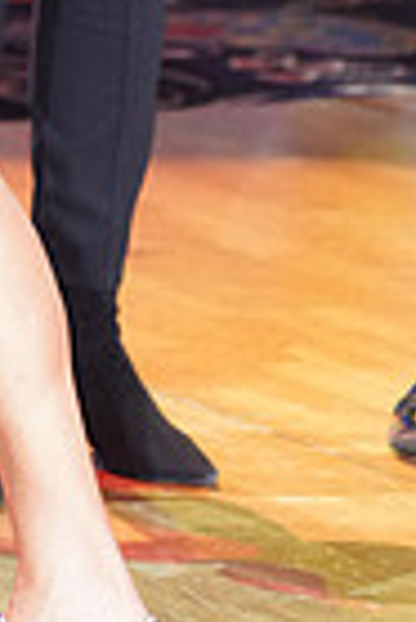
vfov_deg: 4.7
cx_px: -432
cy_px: -488
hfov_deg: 3.1
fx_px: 7555
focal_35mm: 437
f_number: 4
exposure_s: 1/250
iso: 2500
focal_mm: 105
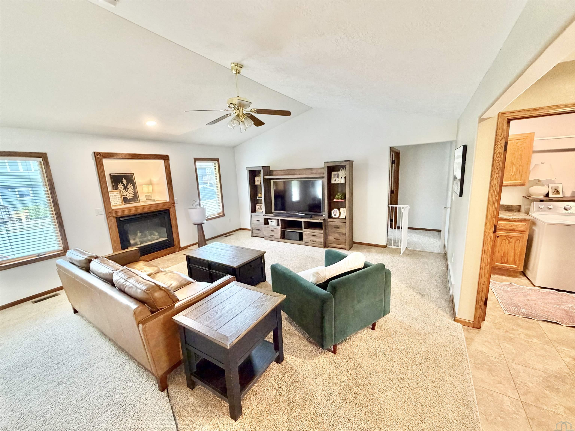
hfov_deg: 102.1
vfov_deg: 85.7
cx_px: 288
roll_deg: +3.2
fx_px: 233
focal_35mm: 14
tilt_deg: -11.1
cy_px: 216
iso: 500
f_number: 2.2
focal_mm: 2.22
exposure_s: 1/60
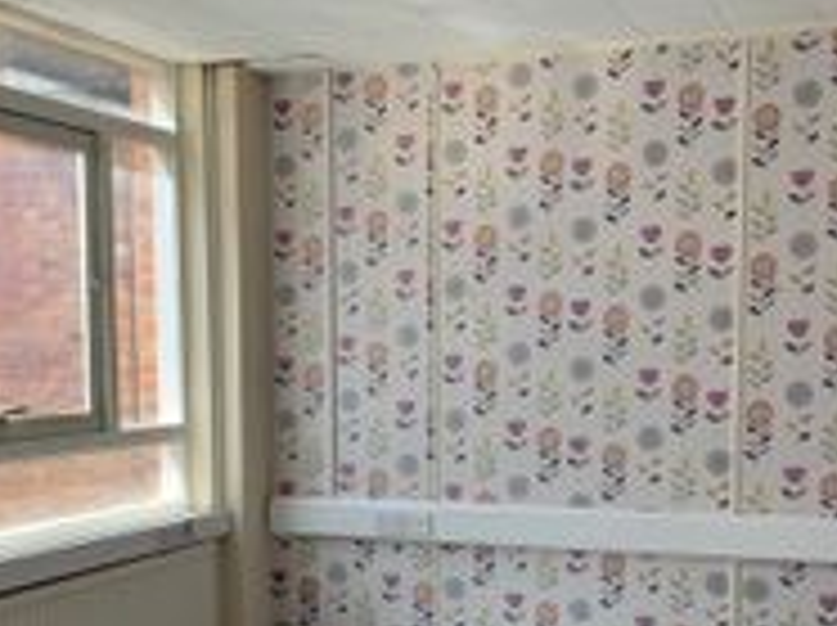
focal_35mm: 56
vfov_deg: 25.7
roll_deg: +0.3
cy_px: 486
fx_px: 1352
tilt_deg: -7.0
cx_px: 382
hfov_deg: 34.4
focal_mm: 4.25
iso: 25
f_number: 1.8
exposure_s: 1/392
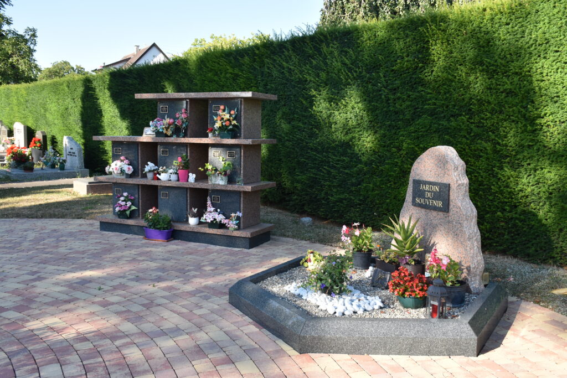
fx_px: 543
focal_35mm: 34
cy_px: 189
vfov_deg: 38.4
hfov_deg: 55.1
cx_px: 284
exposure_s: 1/250
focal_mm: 23
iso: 280
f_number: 8
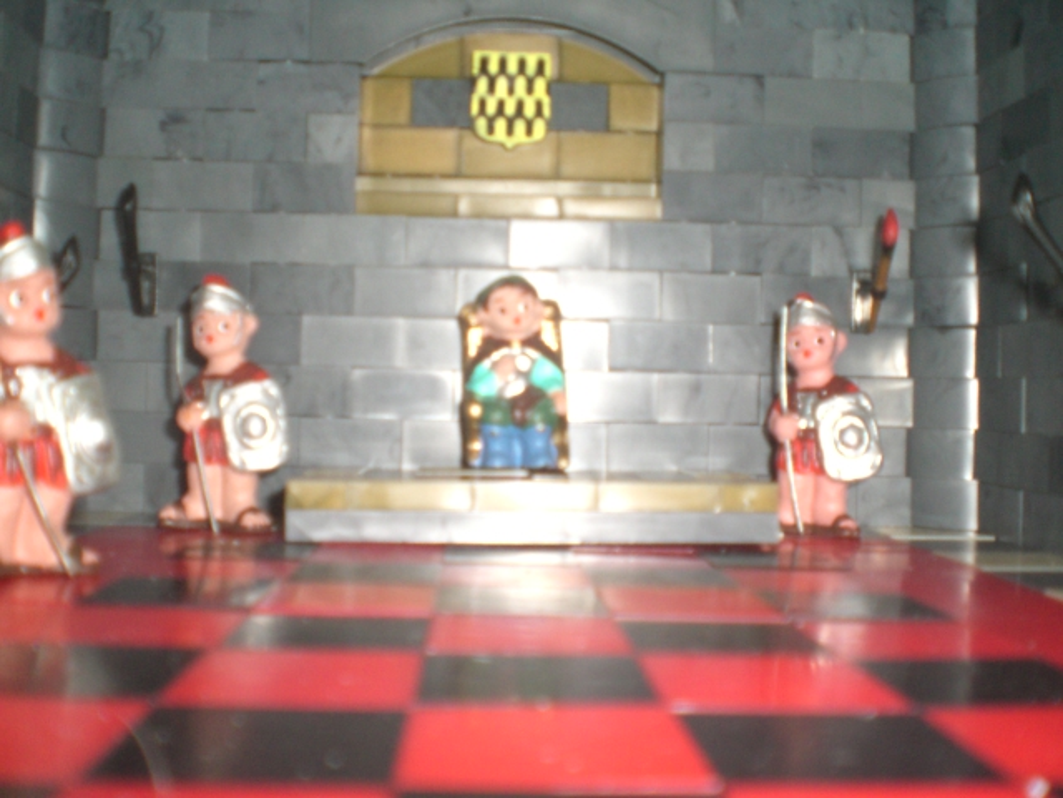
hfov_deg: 49.0
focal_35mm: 38
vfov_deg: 37.7
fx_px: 1167
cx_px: 532
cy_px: 399
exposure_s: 1/60
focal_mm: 6.3
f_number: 3.1
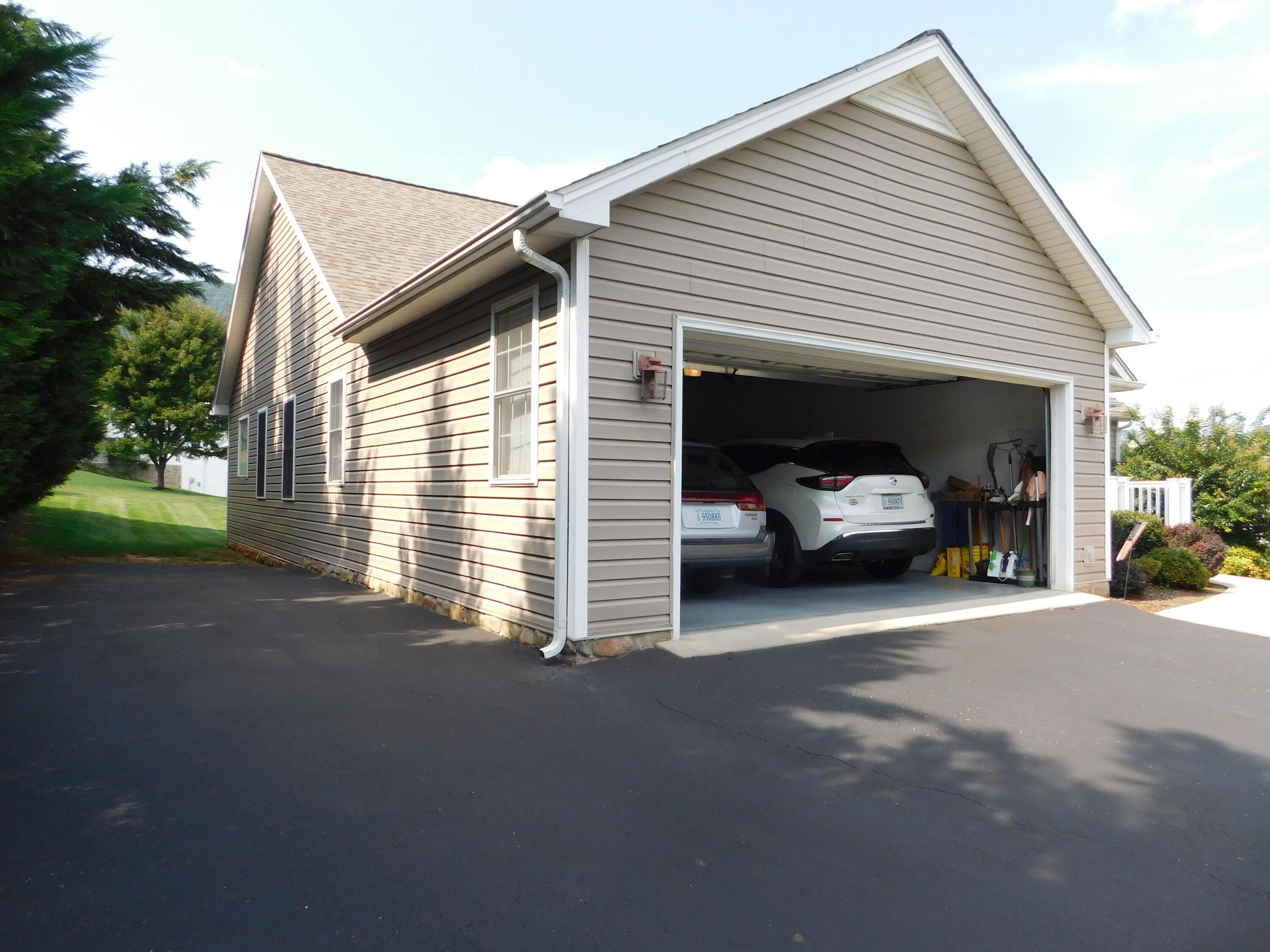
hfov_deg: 73.9
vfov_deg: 58.9
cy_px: 476
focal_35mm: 23
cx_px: 635
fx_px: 844
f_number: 3
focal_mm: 4
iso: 125
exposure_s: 1/640
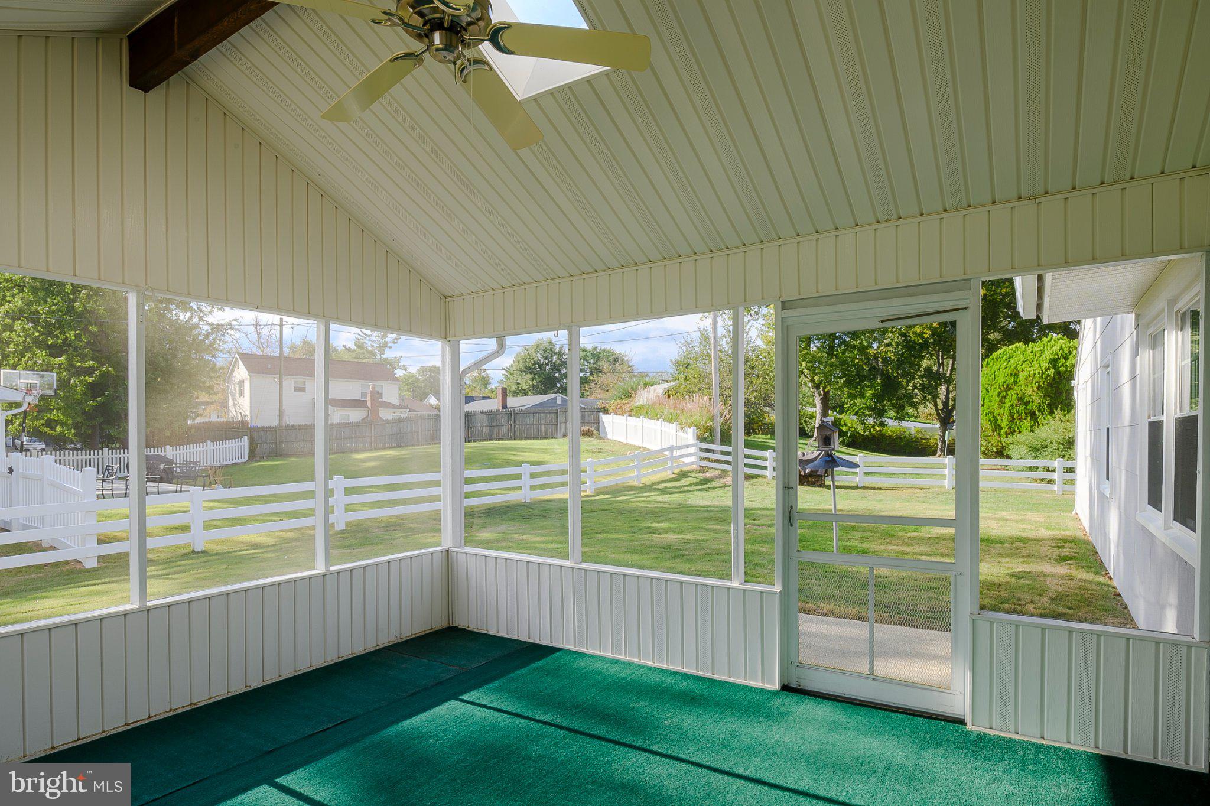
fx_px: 638
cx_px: 605
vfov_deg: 64.5
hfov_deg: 86.9
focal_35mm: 19
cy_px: 403
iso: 250
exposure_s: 1/160
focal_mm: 19
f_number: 16
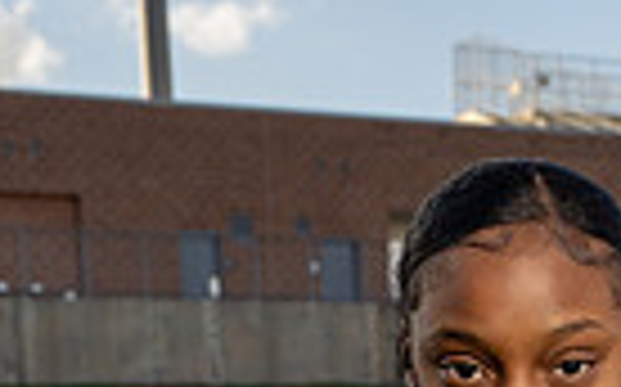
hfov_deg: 15.6
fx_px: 2249
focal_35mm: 133
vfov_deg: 8.9
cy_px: 918
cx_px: 504
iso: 200
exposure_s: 1/250
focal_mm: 40
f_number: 7.1
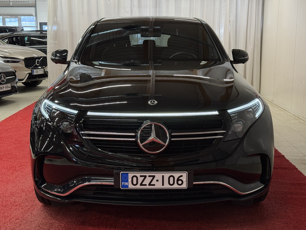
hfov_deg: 39.7
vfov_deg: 30.3
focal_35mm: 48
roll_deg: +0.0
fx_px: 424
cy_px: 115
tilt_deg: -10.2
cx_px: 153
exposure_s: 1/102
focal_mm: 6.76
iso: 80
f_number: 1.78
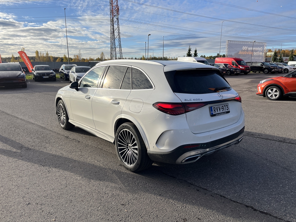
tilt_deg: -12.2
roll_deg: +1.0
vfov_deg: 53.1
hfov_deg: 67.3
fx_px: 222
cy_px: 111
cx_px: 148
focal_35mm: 26
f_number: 1.6
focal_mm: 5.1
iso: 50
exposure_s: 1/3311
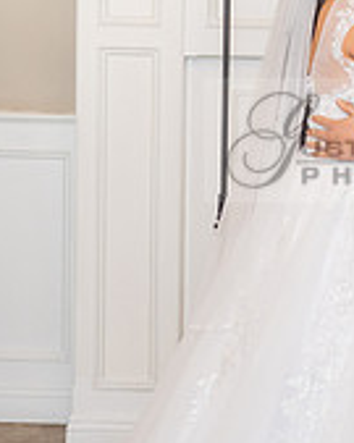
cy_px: 140
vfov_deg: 12.4
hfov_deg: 9.8
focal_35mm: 155
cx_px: 433
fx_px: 2032
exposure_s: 1/200
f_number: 3.5
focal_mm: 48
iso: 1250
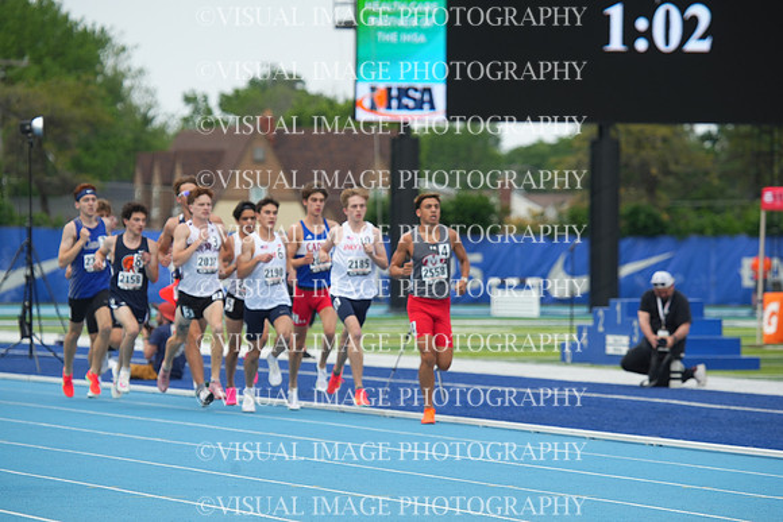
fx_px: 5112
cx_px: 392
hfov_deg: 8.8
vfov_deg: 5.9
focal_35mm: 235
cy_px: 261
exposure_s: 1/1250
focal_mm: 235
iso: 400
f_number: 5.6
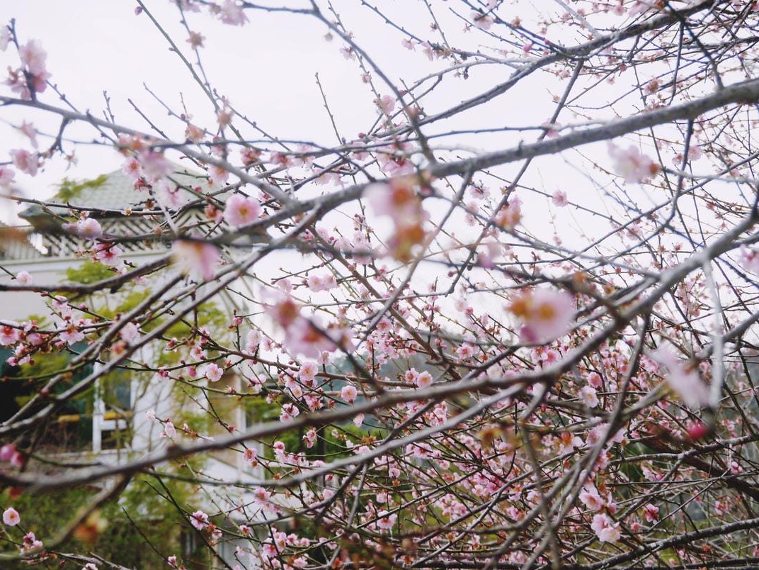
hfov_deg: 40.4
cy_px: 267
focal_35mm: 47
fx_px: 1031
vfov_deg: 30.9
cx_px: 417
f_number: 4.6
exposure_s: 1/400
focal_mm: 21
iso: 160
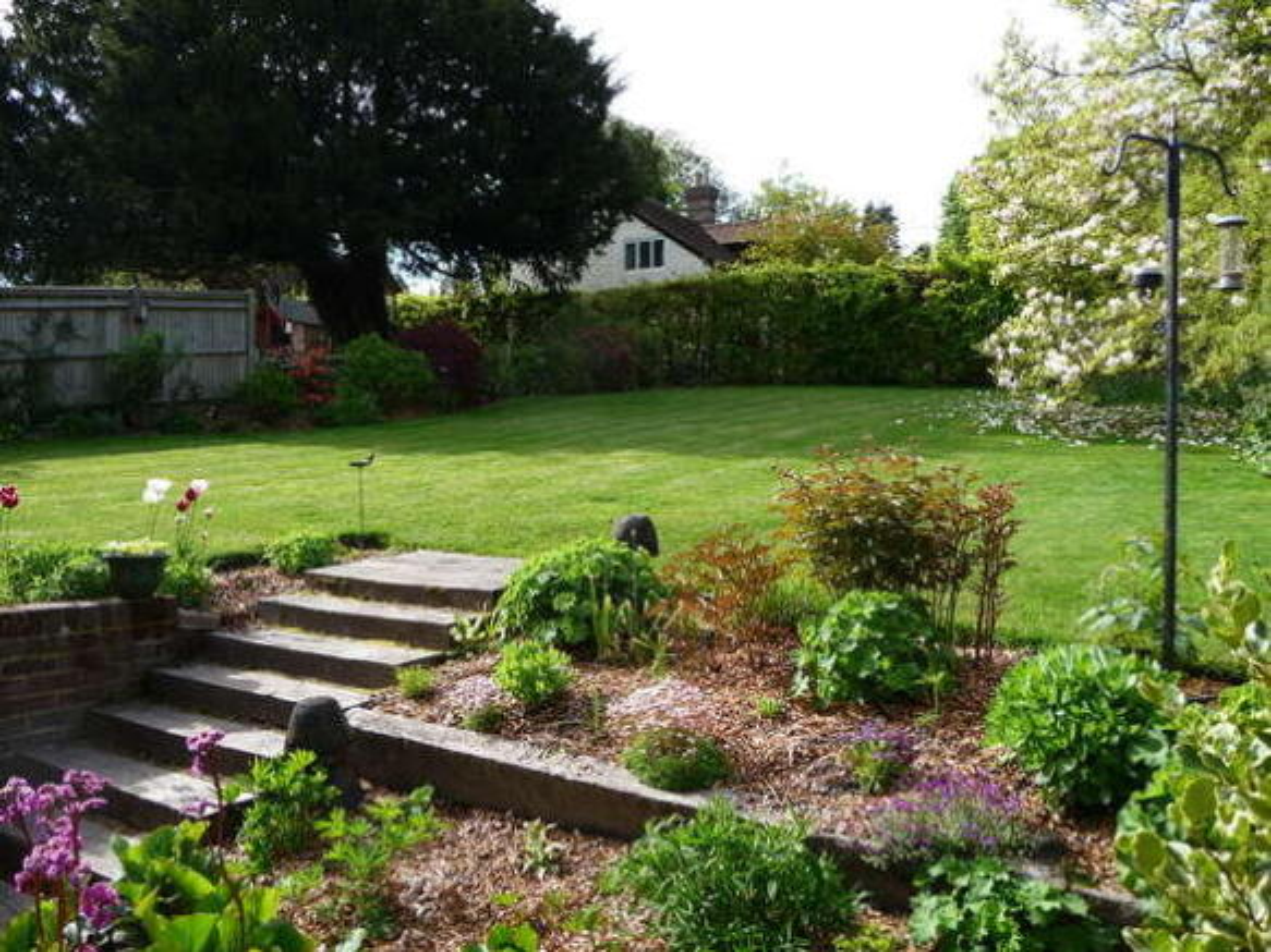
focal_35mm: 28
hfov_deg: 63.5
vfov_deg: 49.7
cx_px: 636
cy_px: 476
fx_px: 1028
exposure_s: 1/400
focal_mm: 4.7
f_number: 3.3
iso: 100
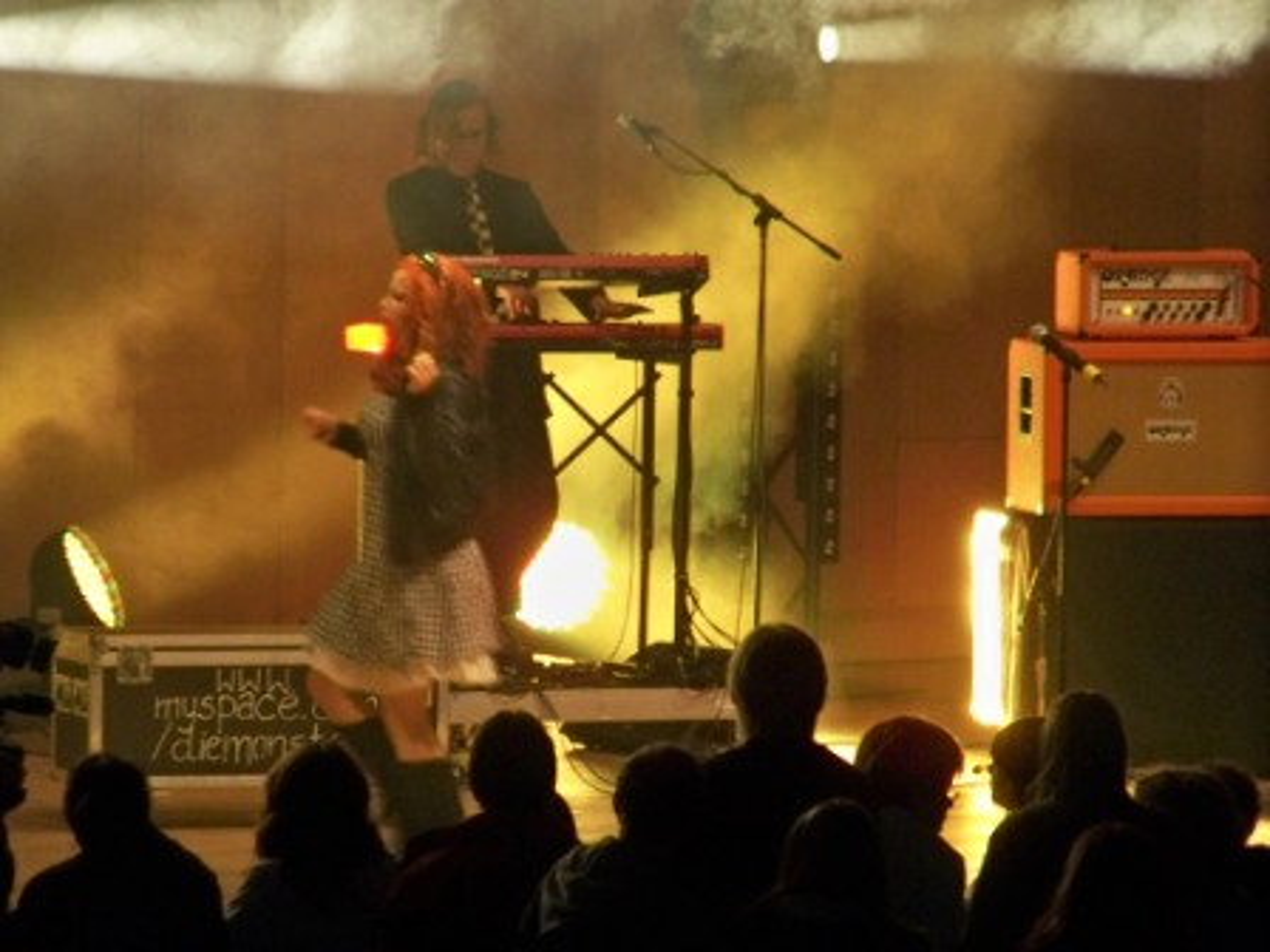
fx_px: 14529
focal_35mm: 396
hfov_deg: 5.0
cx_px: 635
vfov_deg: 3.8
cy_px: 476
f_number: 4.8
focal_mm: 70.2
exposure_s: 1/50
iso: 400
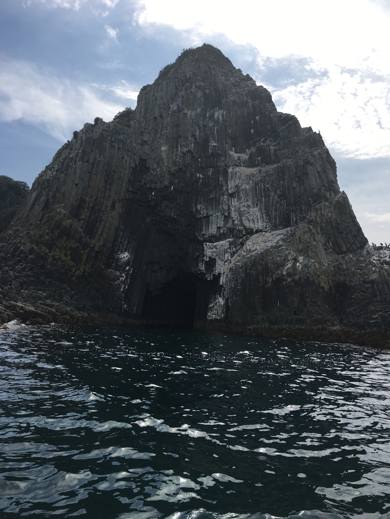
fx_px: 436
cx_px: 195
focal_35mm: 29
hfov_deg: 48.2
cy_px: 260
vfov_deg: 61.7
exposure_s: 1/2331
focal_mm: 4.15
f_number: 2.2
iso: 25
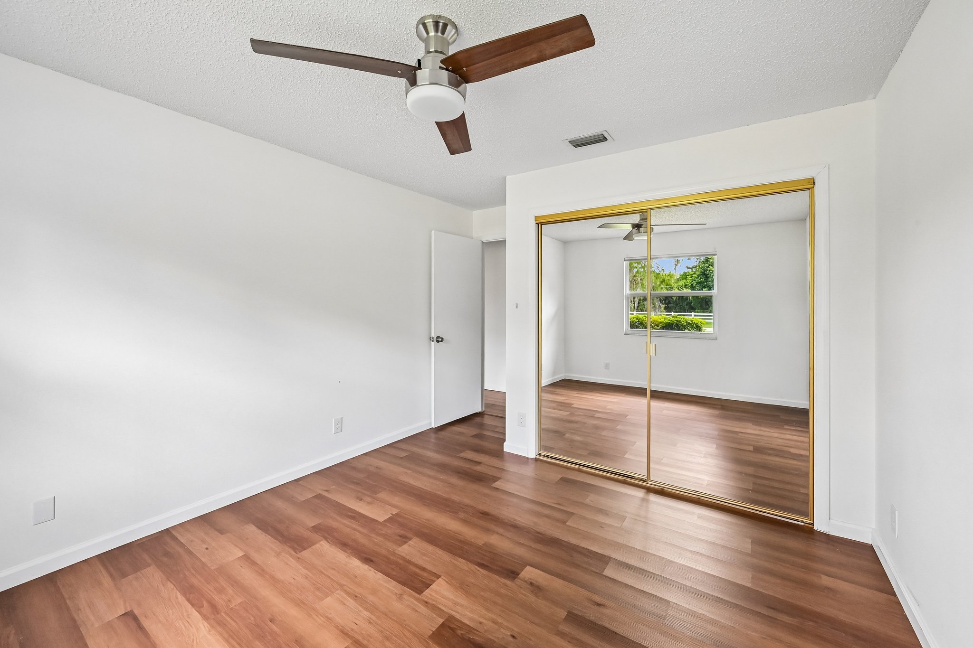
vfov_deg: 81.2
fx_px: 378
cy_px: 324
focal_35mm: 14
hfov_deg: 104.3
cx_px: 486
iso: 2500
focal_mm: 14
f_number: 8
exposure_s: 1/80
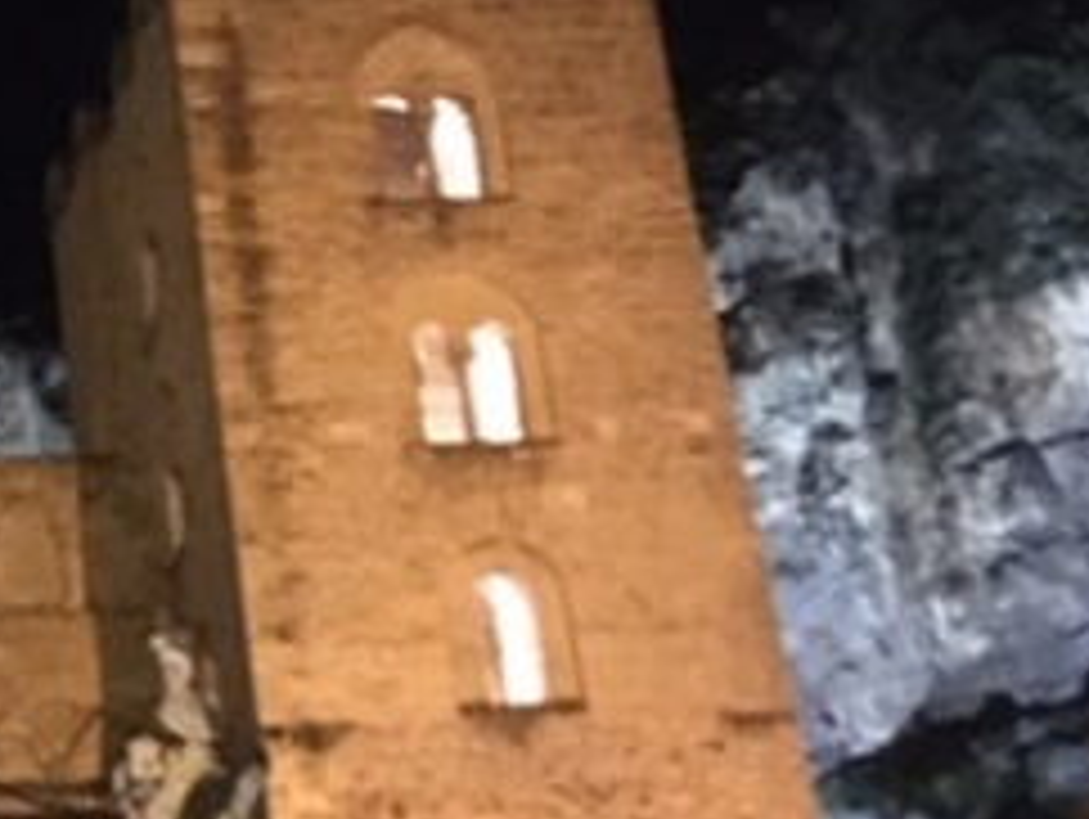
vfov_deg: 16.0
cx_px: -464
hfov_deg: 19.1
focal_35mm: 92
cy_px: 639
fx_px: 2897
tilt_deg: +23.9
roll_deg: +1.5
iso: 800
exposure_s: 1/17
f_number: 2.2
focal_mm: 4.15
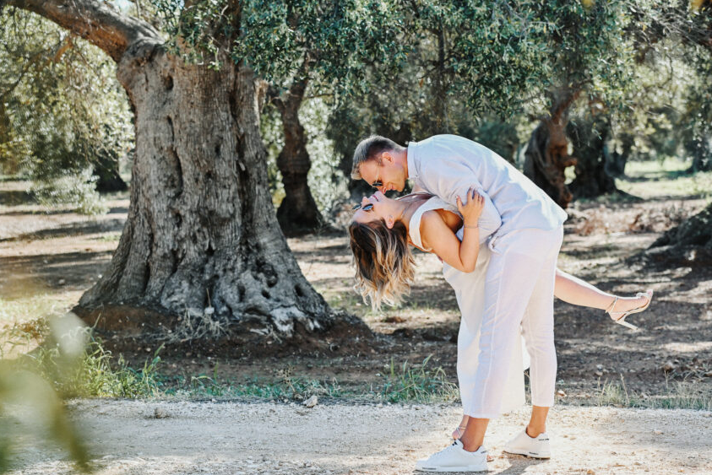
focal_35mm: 83
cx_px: 317
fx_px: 1642
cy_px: 254
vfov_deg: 16.5
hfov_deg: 24.4
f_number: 4
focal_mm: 70
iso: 500
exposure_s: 1/1000
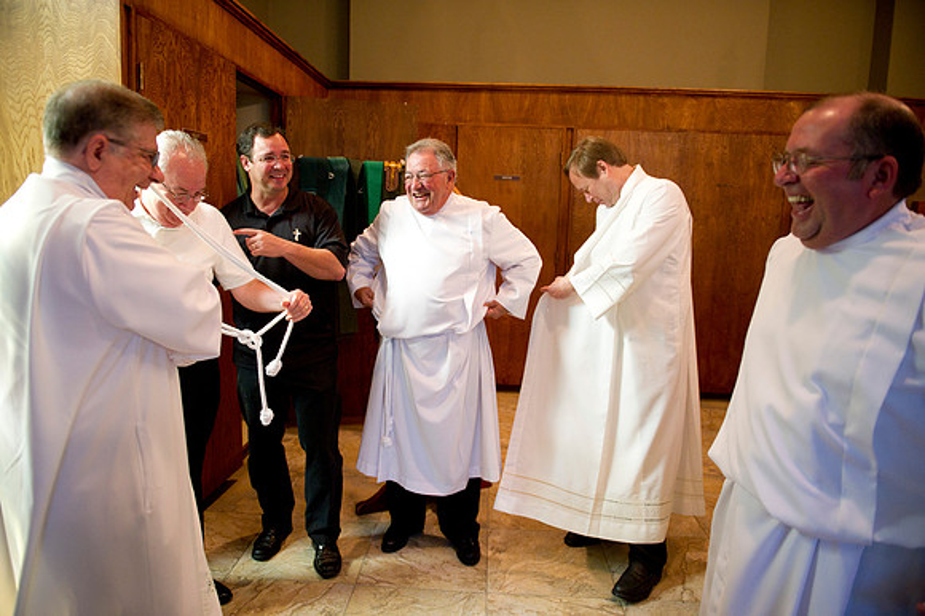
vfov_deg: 53.1
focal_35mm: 24
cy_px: 308
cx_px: 462
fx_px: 616
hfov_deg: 73.8
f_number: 2.8
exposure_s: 1/160
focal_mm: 24
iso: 2000
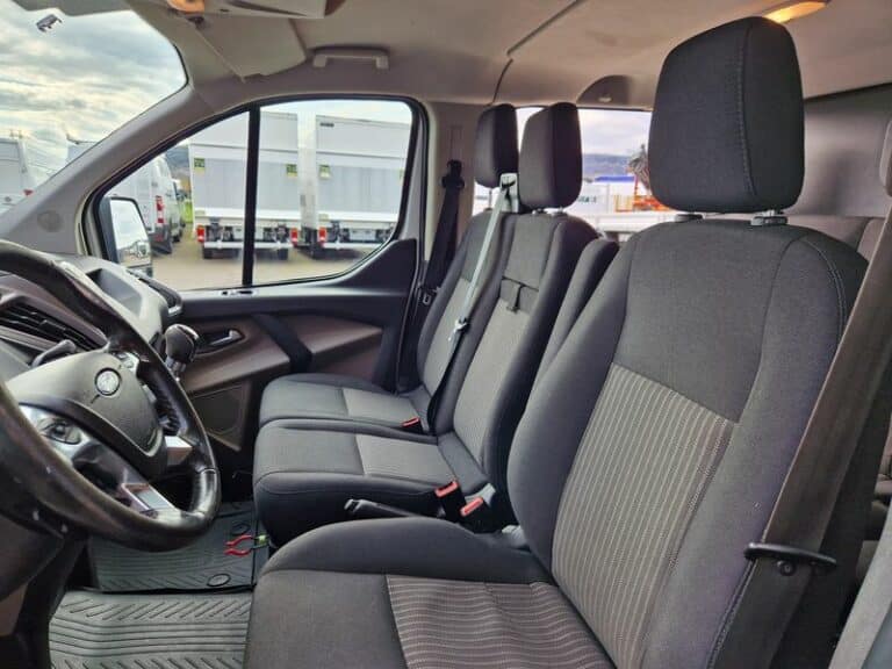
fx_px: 593
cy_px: 334
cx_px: 446
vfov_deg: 58.9
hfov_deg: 73.9
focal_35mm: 23
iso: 50
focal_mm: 5.4
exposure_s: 1/180
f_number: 1.8
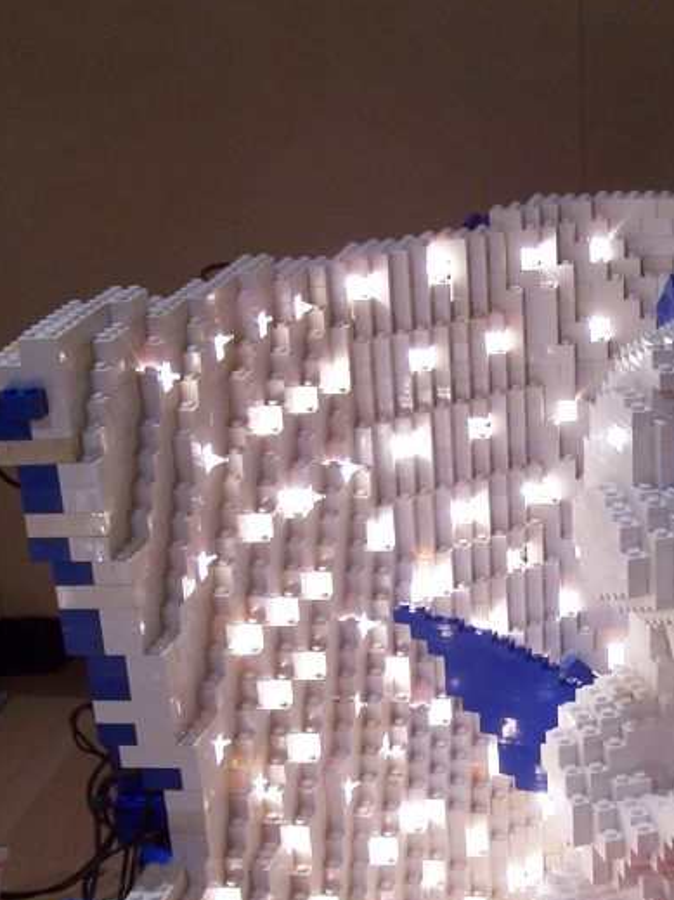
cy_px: 676
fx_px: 1948
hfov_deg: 19.3
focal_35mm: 75
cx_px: 603
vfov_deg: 25.7
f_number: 2.8
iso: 80
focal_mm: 6.3
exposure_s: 1/6
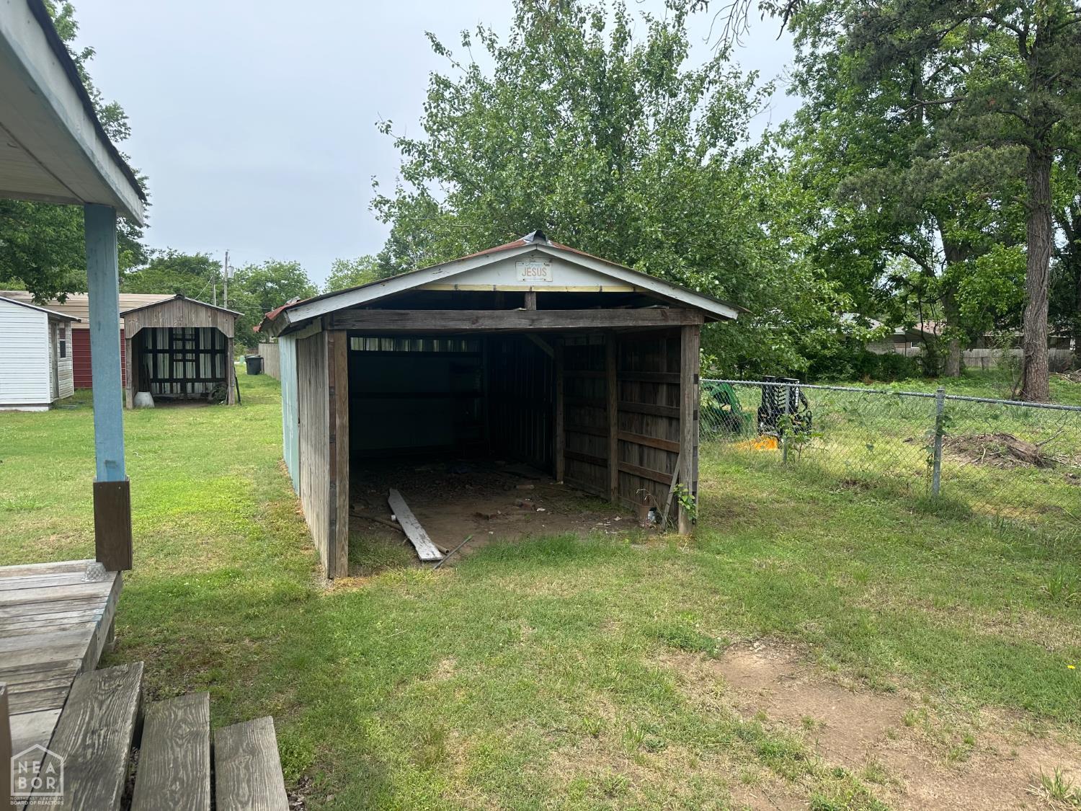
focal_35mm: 24
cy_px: 406
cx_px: 540
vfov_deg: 56.8
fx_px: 749
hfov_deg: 71.6
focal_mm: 6.86
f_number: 1.78
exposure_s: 1/1779
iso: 80
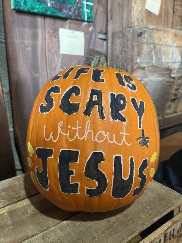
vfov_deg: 67.3
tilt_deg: -16.0
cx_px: 91
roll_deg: +2.2
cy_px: 122
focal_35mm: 26
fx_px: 182
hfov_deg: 53.1
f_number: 1.5
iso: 320
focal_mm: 5.7
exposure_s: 1/60
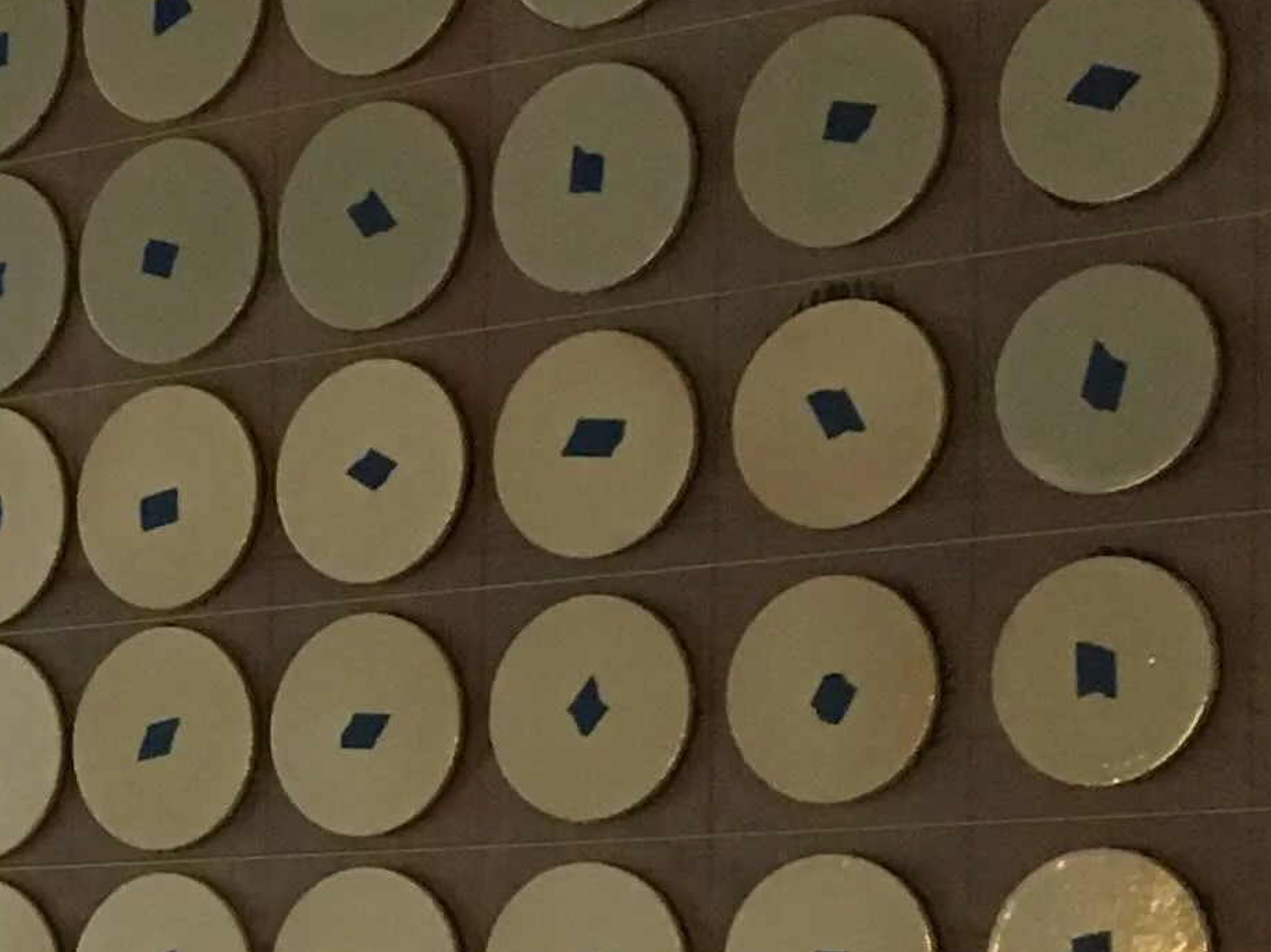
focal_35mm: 128
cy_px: 1070
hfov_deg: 14.1
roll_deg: -0.3
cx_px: -791
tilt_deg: -0.1
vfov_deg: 11.4
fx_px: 4699
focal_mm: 4.15
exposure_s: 1/33
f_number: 2.2
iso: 250
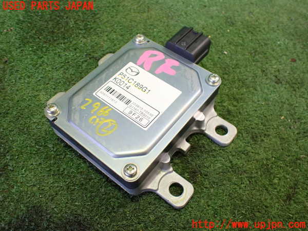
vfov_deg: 46.8
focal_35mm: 30
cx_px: 154
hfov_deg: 60.0
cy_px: 116
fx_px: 267
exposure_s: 1/60
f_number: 2.3
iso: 800
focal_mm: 5.4
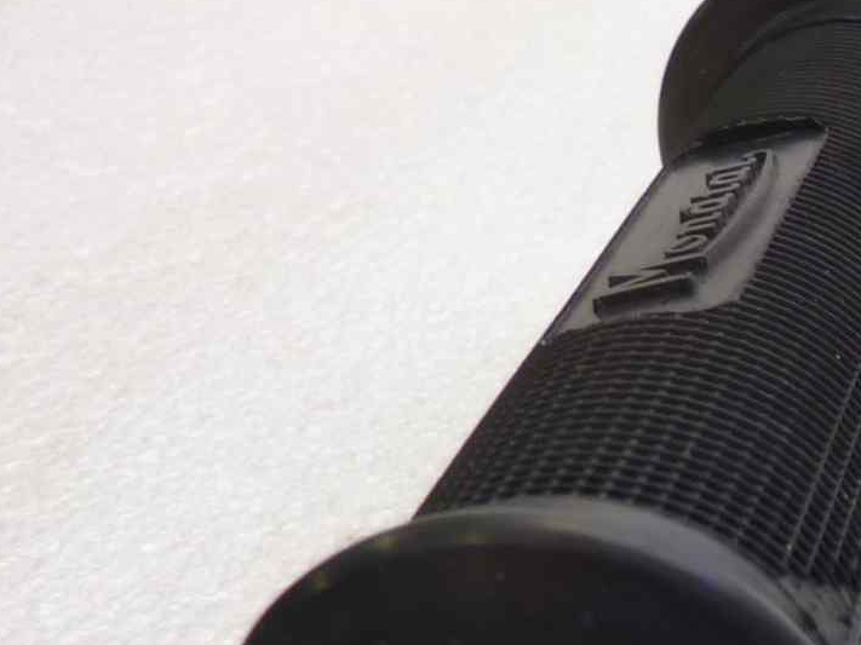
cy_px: 592
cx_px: 1348
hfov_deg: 18.8
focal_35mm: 90
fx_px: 2238
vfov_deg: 16.2
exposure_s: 1/10
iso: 80
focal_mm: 4.1
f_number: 3.3
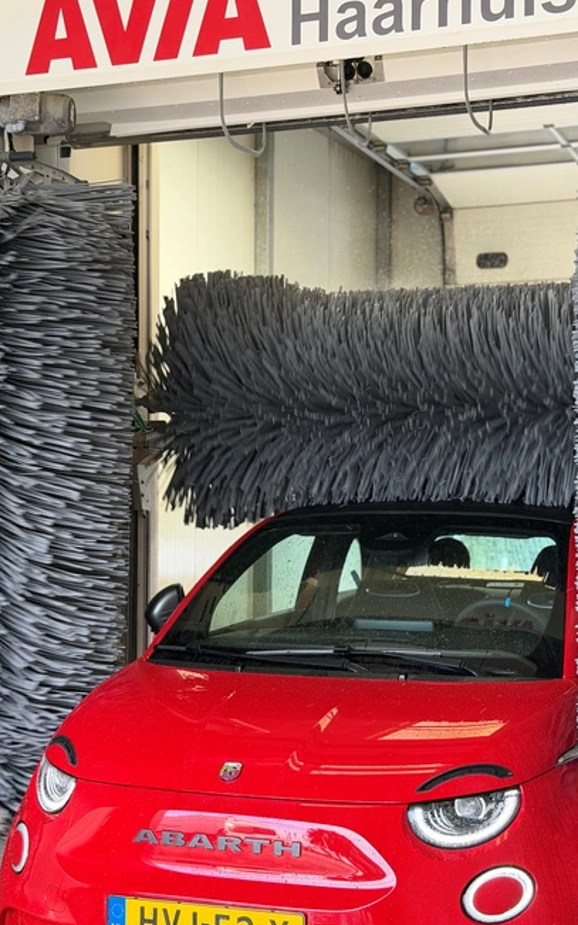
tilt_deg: +1.0
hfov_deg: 21.6
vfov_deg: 34.0
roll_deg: -0.4
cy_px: 483
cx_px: 320
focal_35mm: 60
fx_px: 1512
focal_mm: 6.76
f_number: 1.78
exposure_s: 1/98
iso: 100
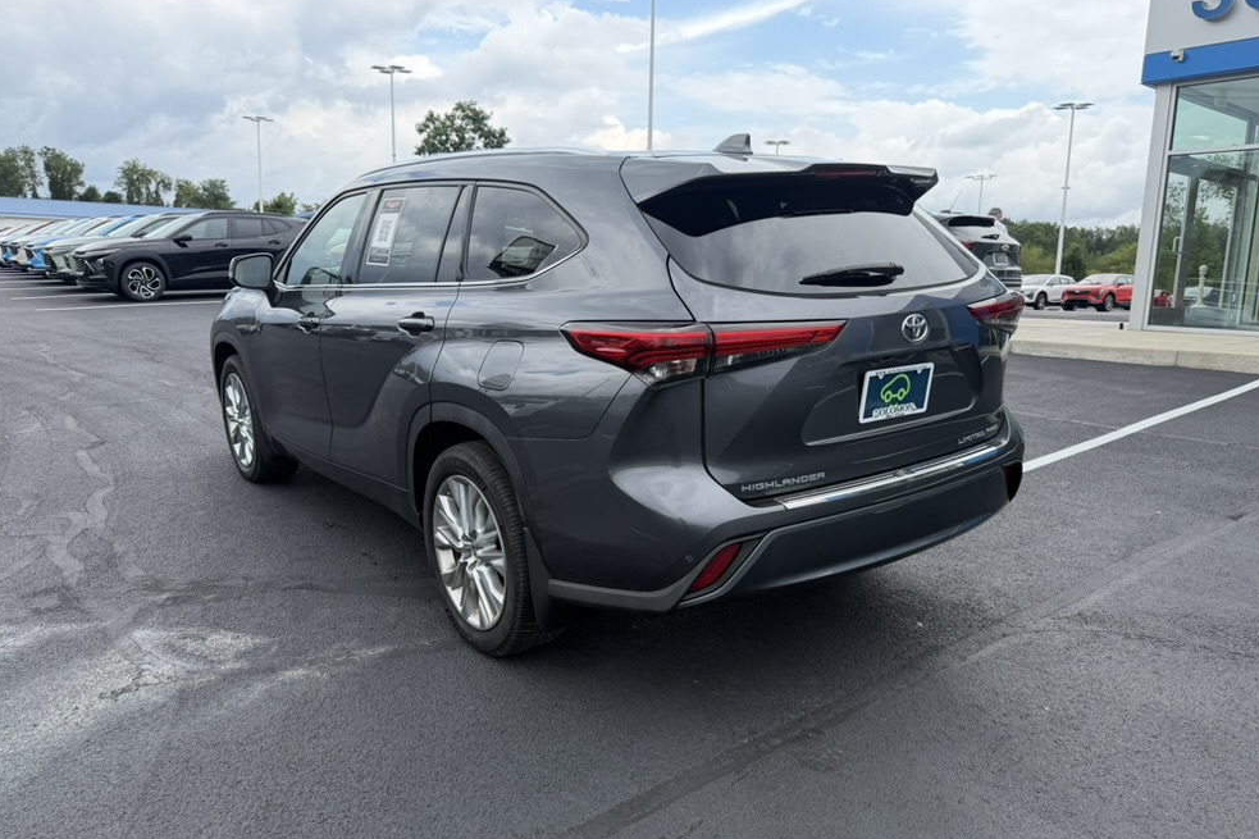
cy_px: 453
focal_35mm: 26
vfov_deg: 49.5
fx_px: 909
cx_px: 651
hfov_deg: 69.4
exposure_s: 1/1585
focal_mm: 6.76
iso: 100
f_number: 1.78
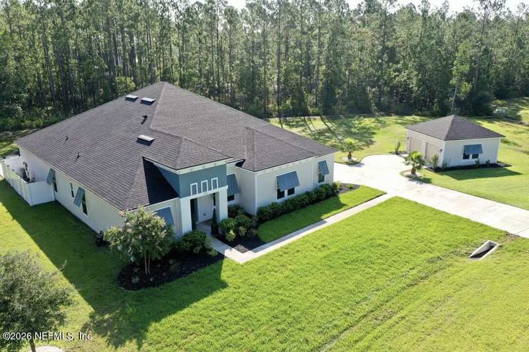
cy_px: 176
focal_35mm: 28
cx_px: 264
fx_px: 411
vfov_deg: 46.4
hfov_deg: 65.5
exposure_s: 1/240
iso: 100
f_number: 5
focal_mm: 10.26
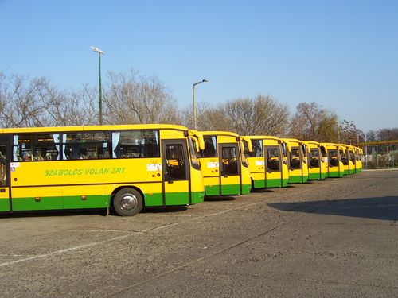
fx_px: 391
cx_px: 199
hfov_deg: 54.0
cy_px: 149
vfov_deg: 41.8
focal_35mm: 34
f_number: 4.8
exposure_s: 1/350
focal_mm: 5.6
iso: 80
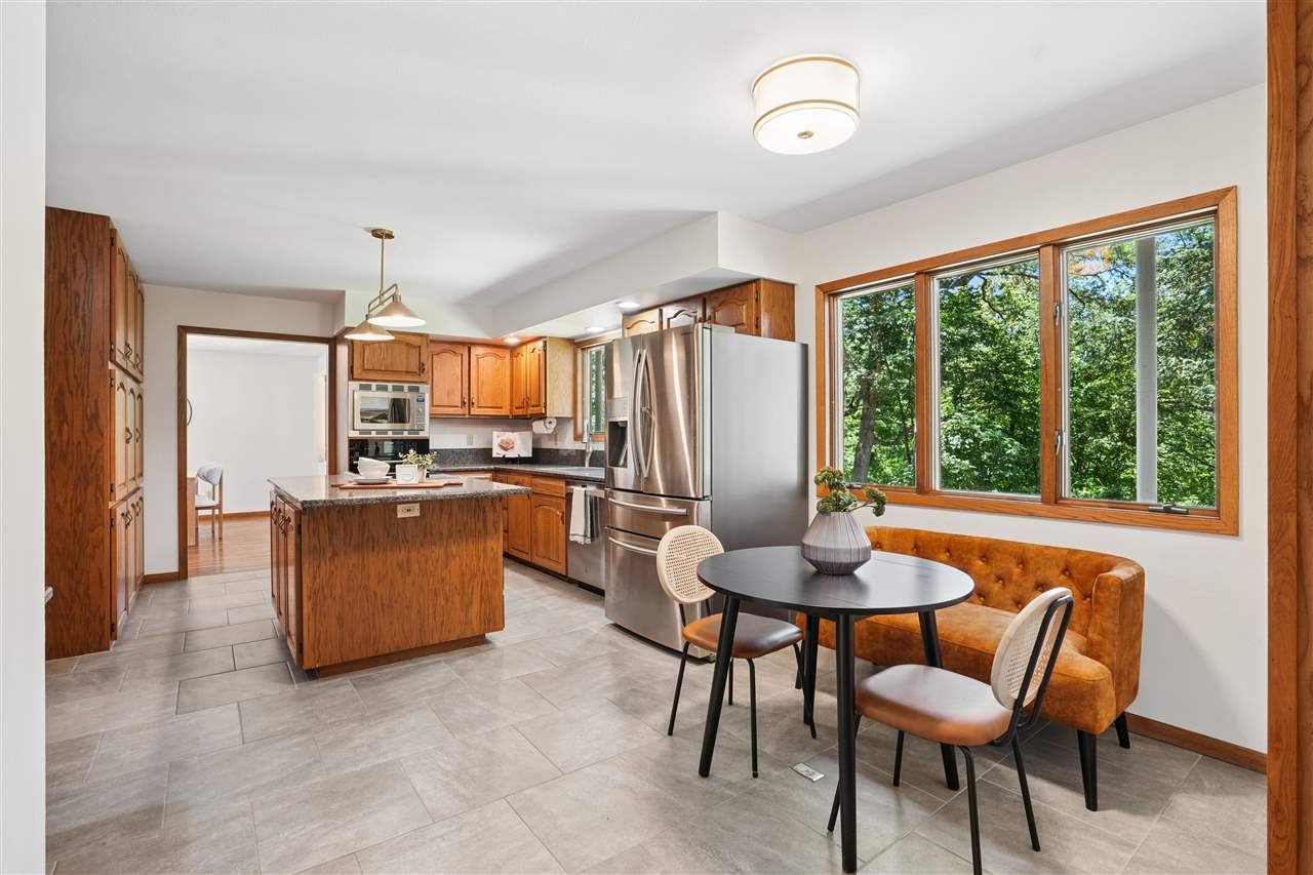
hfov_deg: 93.3
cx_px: 656
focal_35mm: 17
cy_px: 438
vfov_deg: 70.4
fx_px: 620
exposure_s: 1/10
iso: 400
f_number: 9
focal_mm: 17
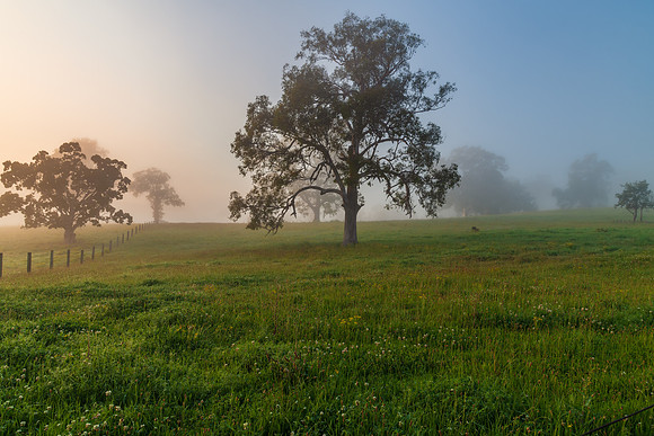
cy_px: 218
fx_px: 447
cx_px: 332
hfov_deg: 72.4
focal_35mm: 25
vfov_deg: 52.0
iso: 125
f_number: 8
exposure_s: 1/25
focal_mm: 24
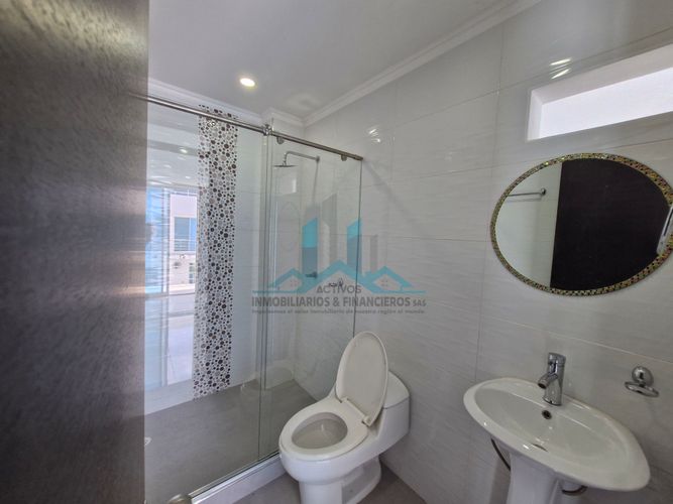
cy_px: 252
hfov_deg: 106.2
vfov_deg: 89.9
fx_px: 253
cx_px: 336
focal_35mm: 13
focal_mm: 1.74
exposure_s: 1/60
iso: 64
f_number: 2.2
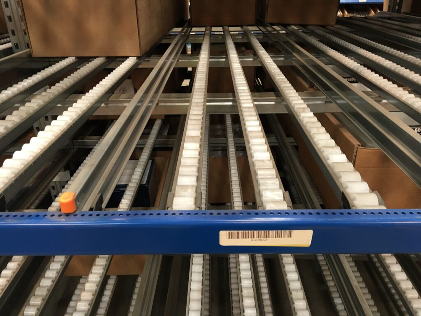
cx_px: 210
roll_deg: +2.0
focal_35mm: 29
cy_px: 158
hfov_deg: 61.7
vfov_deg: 48.2
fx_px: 353
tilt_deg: -26.7
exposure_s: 1/17
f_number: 2.2
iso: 64
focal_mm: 4.15
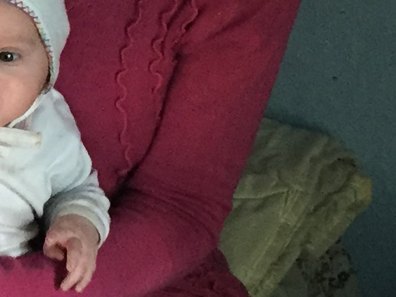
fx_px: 1865
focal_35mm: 163
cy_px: 134
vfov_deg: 9.1
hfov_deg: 11.9
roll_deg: -3.7
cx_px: -57
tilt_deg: -26.3
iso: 250
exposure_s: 1/20
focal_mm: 4.15
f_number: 2.2
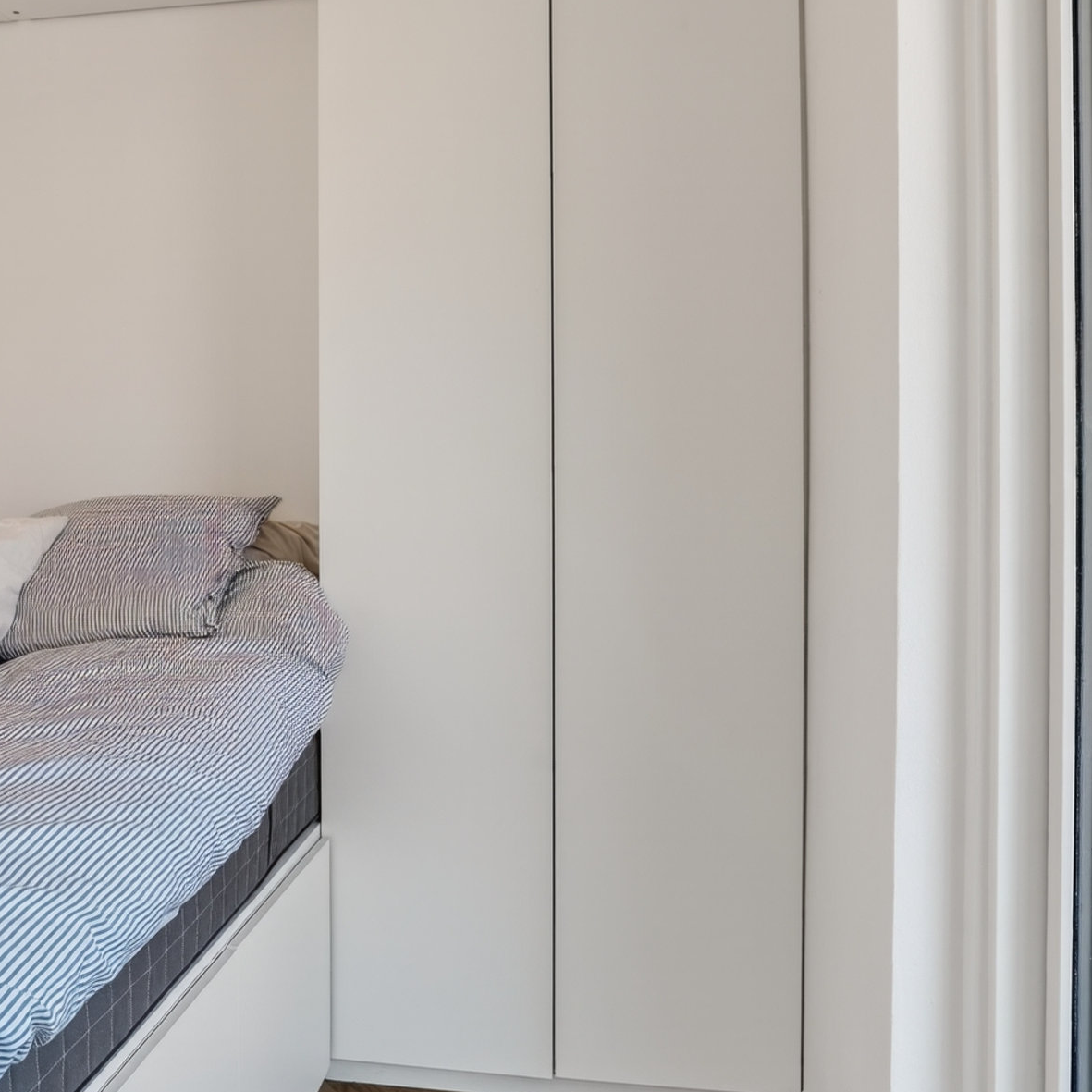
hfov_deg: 46.6
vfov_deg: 47.1
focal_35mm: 35
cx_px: 379
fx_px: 1249
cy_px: 489
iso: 400
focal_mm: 19
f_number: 8
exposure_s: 1/50
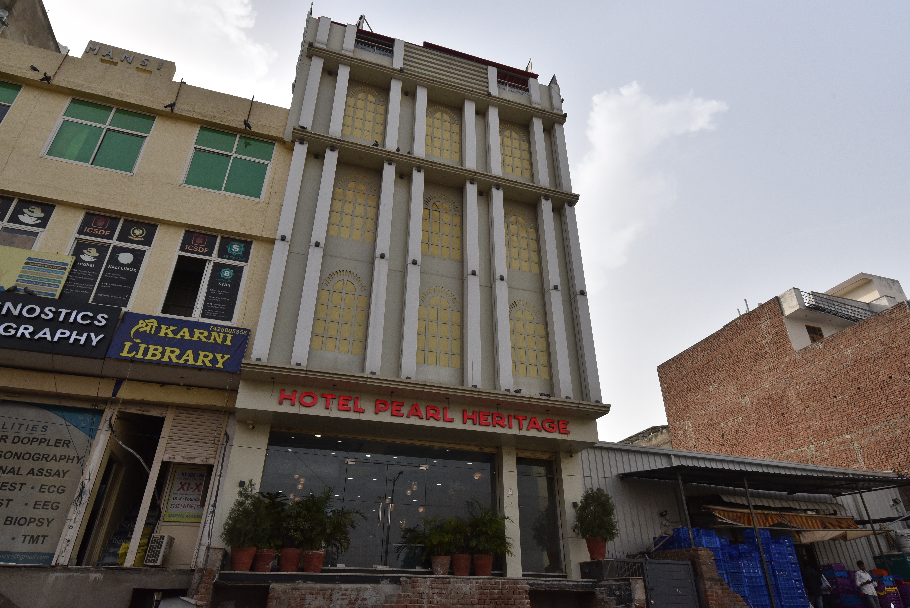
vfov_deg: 59.5
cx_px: 455
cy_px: 304
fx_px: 531
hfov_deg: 81.2
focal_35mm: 21
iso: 1250
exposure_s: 1/1250
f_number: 11
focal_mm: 21
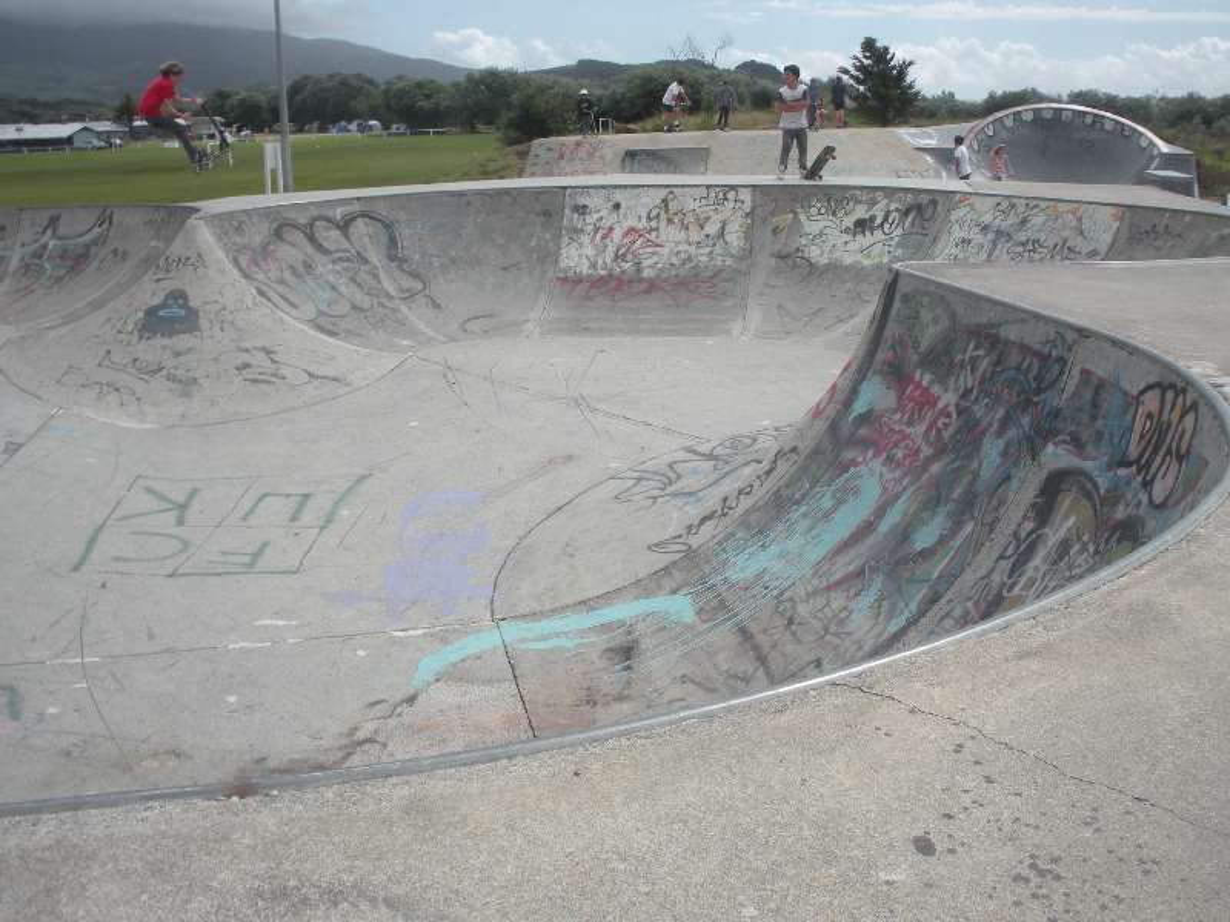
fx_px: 1244
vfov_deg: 40.7
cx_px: 615
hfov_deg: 52.6
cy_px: 461
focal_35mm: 35
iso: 64
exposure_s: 1/432
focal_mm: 6.3
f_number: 5.6
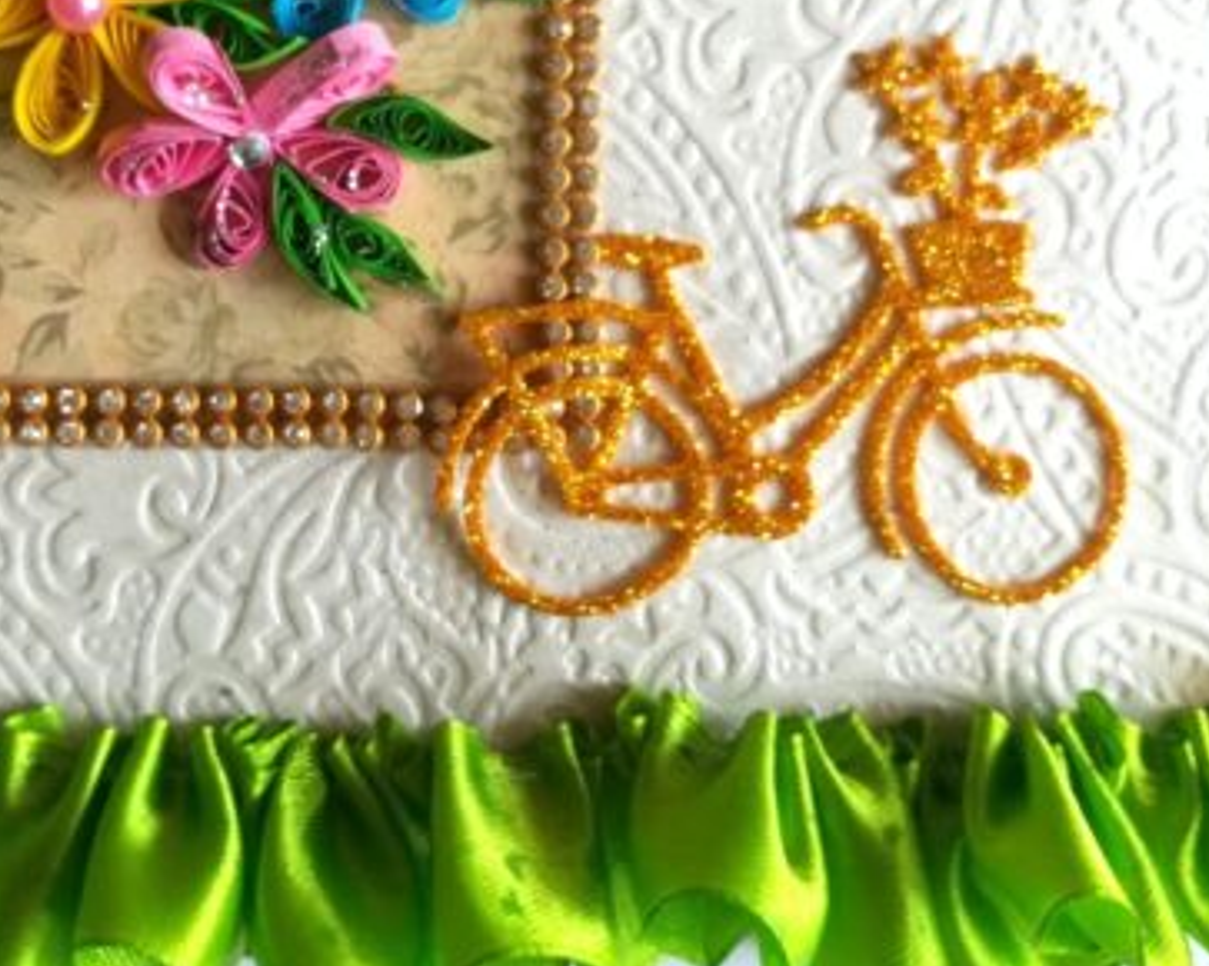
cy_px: 280
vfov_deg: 35.1
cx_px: 496
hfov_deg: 43.7
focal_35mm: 42
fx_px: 1502
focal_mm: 3.83
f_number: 2.2
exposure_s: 1/50
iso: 80
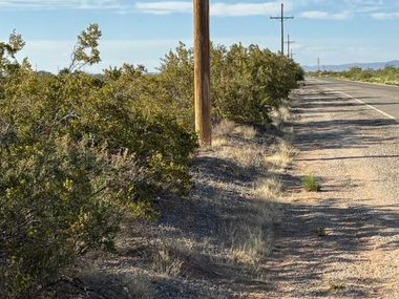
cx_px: 285
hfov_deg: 23.7
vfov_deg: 18.0
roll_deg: +0.5
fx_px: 945
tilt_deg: -5.9
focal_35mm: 82
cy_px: 193
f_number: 1.6
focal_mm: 5.96
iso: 50
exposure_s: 1/3448
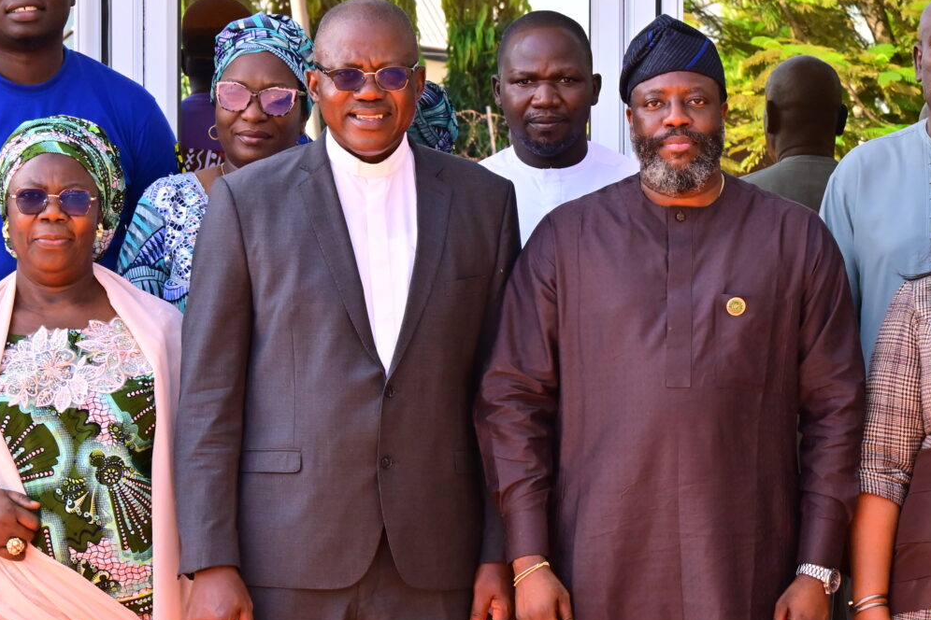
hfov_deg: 10.4
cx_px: 645
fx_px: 5120
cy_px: 444
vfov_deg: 6.9
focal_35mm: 198
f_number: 11
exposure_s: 1/202
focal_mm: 77
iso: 1000
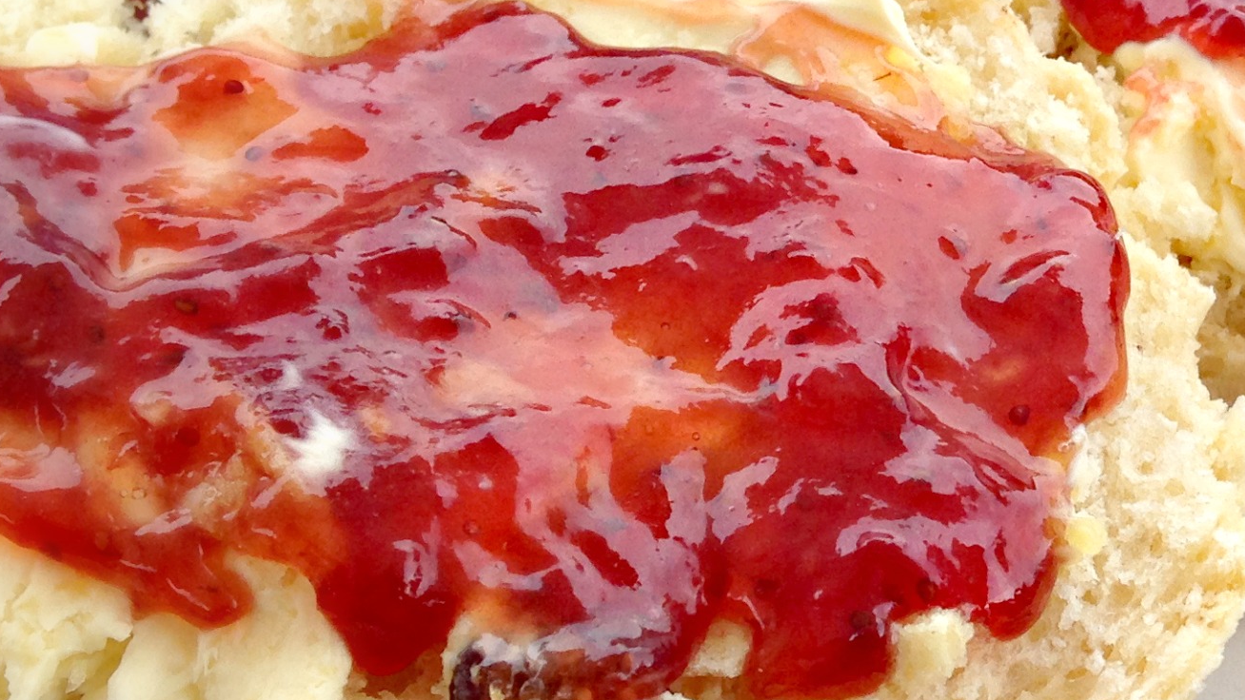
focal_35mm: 86
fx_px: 2839
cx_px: 944
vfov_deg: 14.1
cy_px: 300
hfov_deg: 24.4
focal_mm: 4.12
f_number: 2.4
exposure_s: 1/319
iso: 50
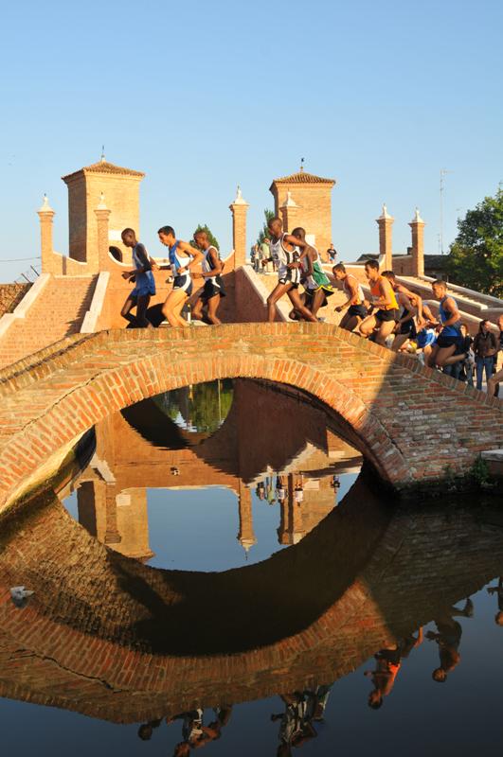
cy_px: 378
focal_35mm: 36
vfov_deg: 53.2
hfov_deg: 36.8
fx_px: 757
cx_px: 252
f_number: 8
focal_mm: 24
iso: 250
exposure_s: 1/250
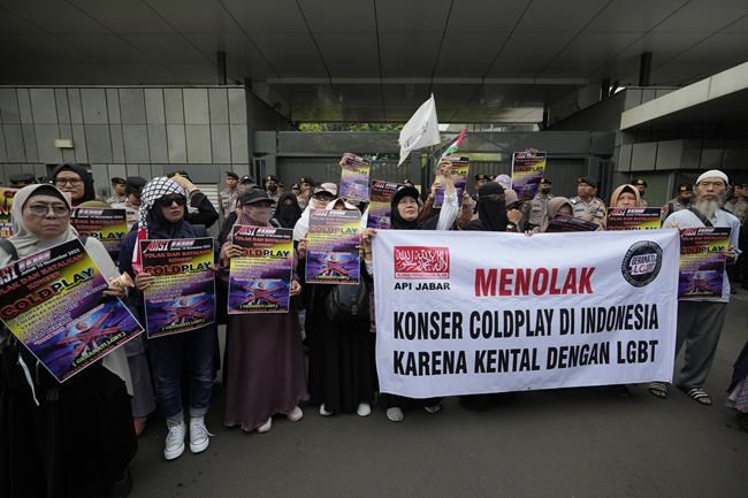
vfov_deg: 73.7
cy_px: 249
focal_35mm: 16
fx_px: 332
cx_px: 374
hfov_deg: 96.8
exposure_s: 1/1000
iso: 400
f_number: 3.5
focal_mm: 16
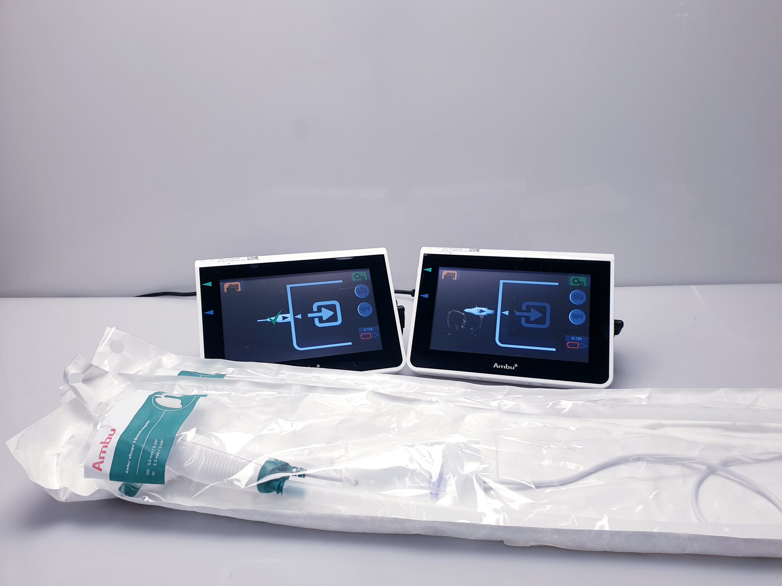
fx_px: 587
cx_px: 391
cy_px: 293
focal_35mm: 26
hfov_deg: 67.3
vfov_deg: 53.1
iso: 80
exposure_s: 1/100
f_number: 2.4
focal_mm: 4.3
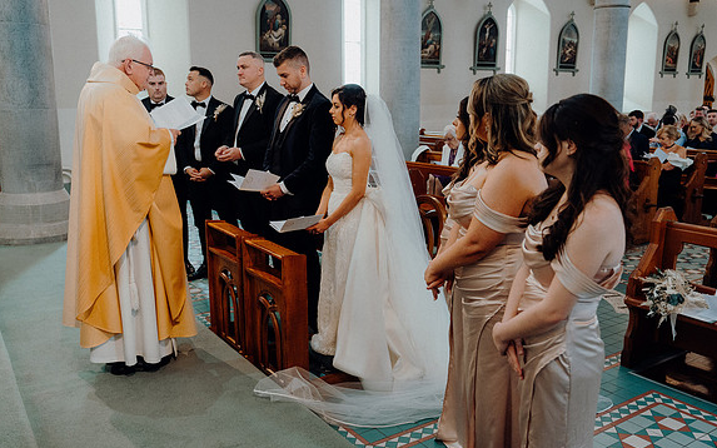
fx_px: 645
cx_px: 358
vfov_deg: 38.3
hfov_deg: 58.1
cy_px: 212
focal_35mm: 33
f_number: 3.5
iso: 2500
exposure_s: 1/160
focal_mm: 32
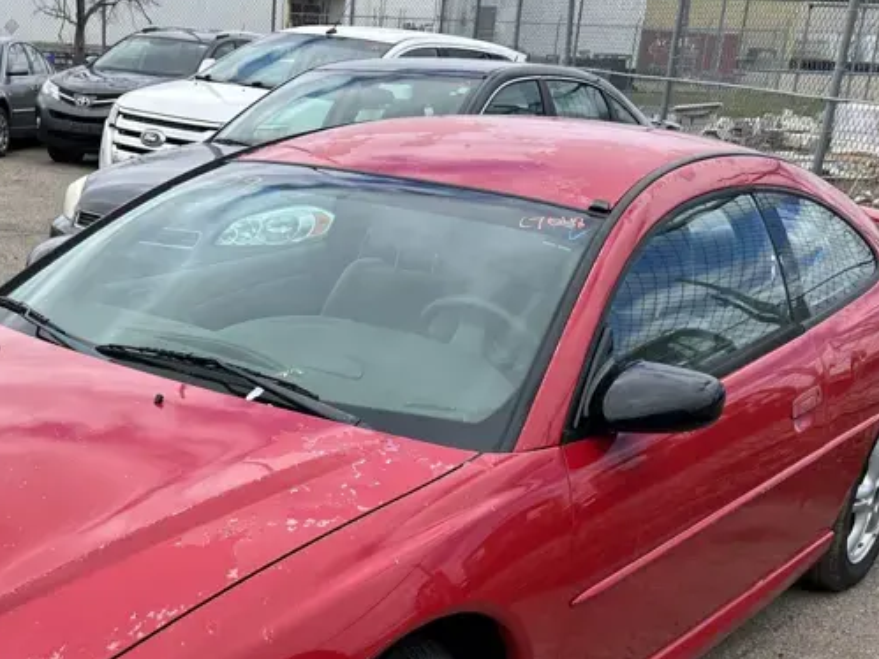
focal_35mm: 50
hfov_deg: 37.4
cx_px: 238
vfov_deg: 28.2
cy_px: 562
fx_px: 1269
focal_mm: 5.7
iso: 50
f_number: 1.5
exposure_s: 1/2045
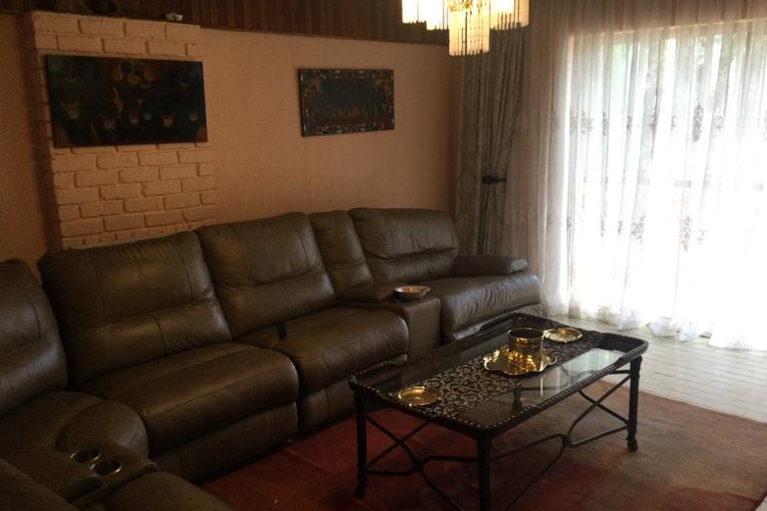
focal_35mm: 33
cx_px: 383
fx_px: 703
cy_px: 278
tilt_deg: -14.1
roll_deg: +1.4
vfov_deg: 39.9
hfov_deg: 57.2
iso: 100
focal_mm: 3.3
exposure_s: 1/33
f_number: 2.4
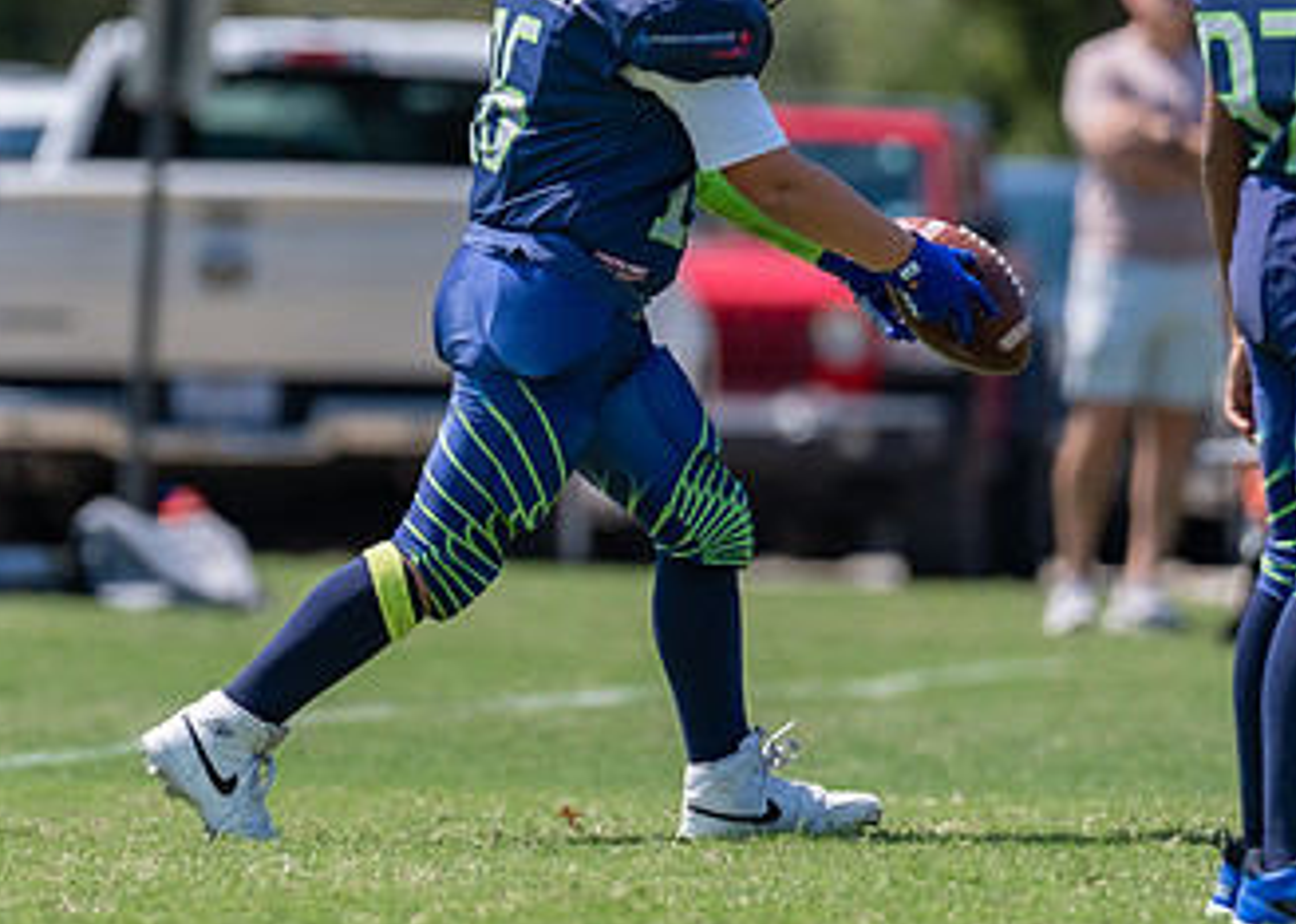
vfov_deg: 2.3
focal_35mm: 613
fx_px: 22554
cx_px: 534
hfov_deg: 3.3
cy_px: 274
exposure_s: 1/1250
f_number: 3.2
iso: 100
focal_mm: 200
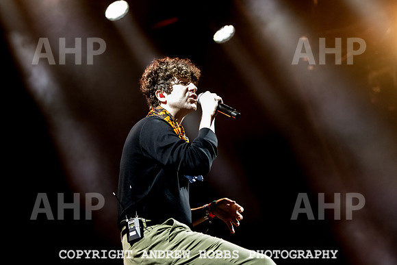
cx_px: 216
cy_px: 121
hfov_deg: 21.5
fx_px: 1044
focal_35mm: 95
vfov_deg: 14.5
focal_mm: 85
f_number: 2.8
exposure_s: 1/500
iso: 3200
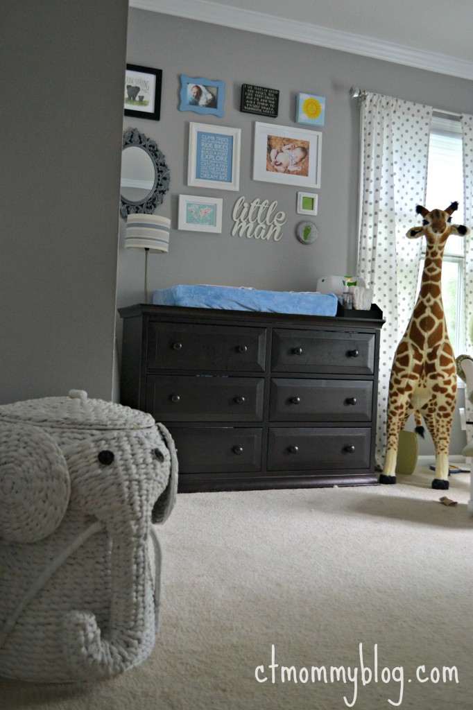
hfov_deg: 39.9
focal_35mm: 33
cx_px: 236
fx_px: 651
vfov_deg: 57.2
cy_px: 355
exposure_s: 1/15
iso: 1000
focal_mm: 22
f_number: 4
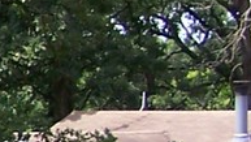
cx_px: -523
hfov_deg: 6.4
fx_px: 2059
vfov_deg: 3.9
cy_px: 90
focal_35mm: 309
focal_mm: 6.3
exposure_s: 1/400
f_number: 2.8
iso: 80
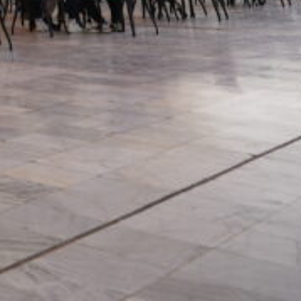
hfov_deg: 14.8
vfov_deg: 17.6
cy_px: -254
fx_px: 767
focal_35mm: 78
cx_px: -404
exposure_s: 1/200
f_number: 2.8
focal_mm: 16
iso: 40
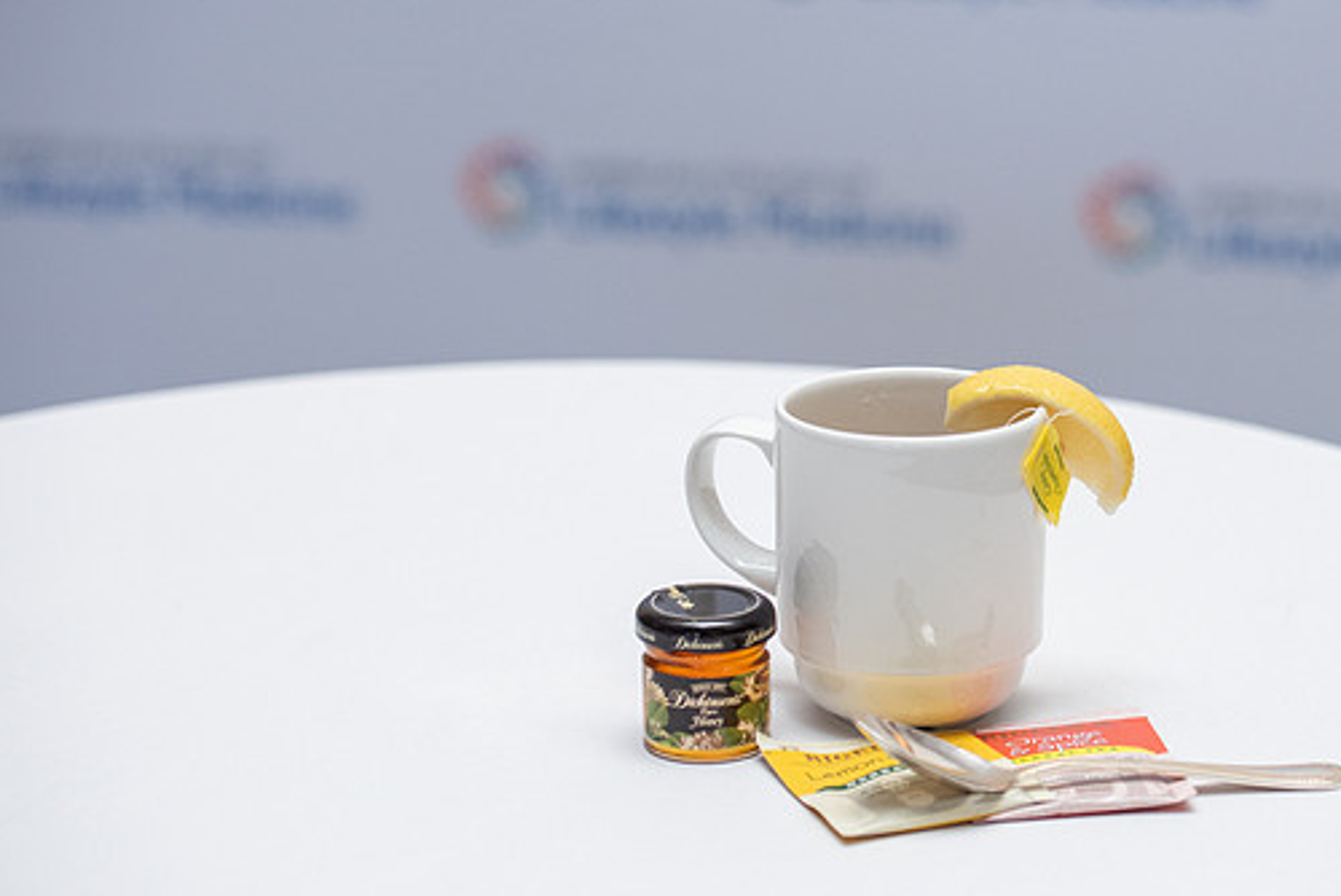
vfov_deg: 12.5
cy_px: 454
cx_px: 1020
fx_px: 4100
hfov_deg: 18.4
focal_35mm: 110
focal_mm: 70
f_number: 4
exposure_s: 1/250
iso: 640
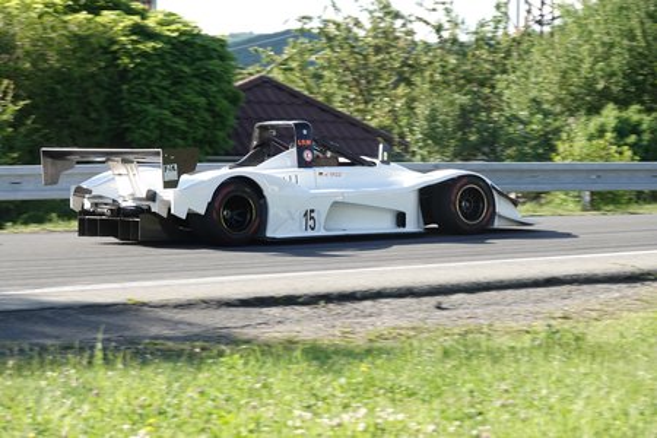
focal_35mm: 135
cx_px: 328
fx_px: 2464
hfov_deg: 15.2
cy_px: 219
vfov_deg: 10.2
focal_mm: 49.51
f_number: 4
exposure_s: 1/800
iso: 320
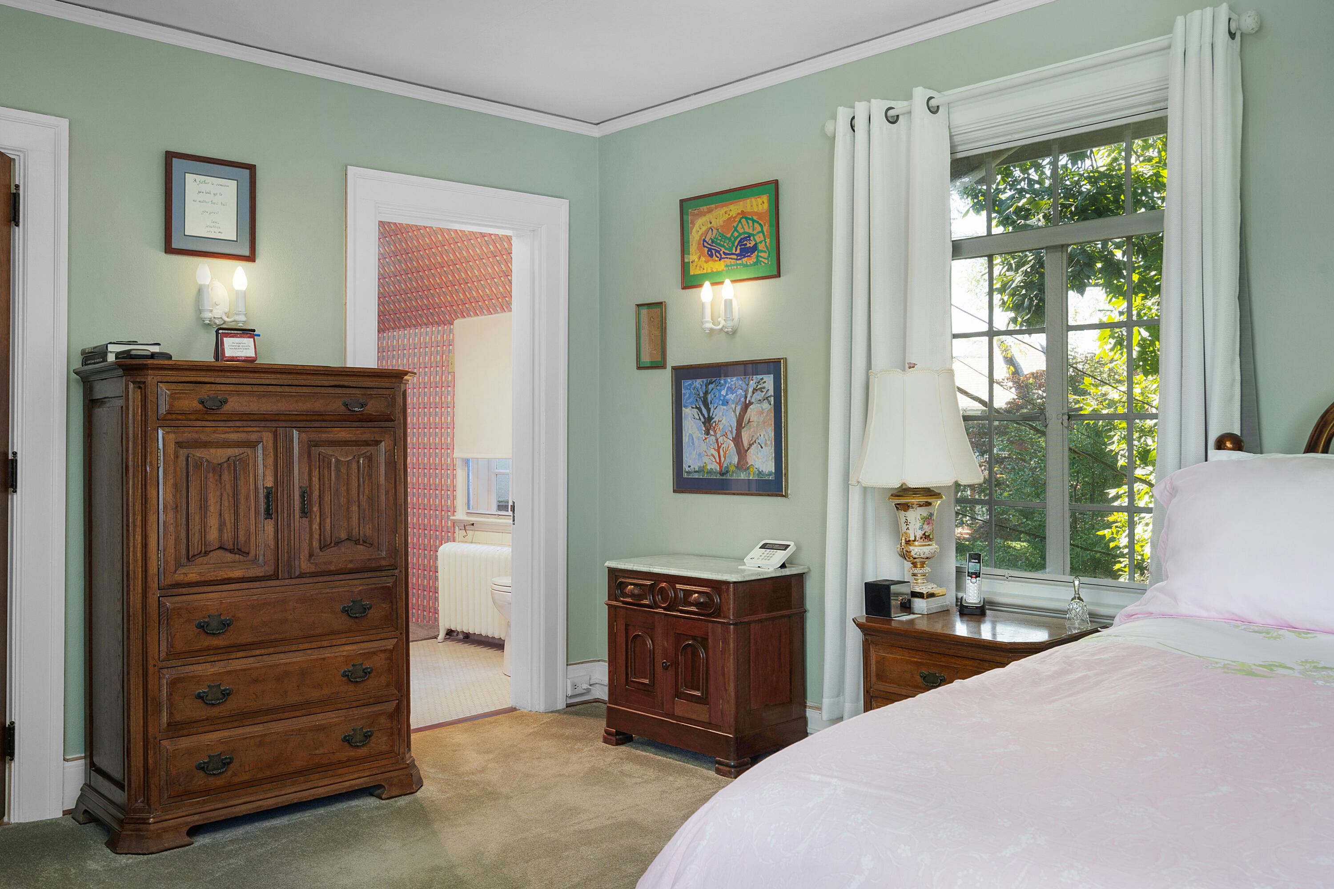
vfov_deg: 45.0
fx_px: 1075
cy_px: 444
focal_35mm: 29
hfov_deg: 63.7
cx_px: 667
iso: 250
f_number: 10
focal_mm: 29
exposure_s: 1/2
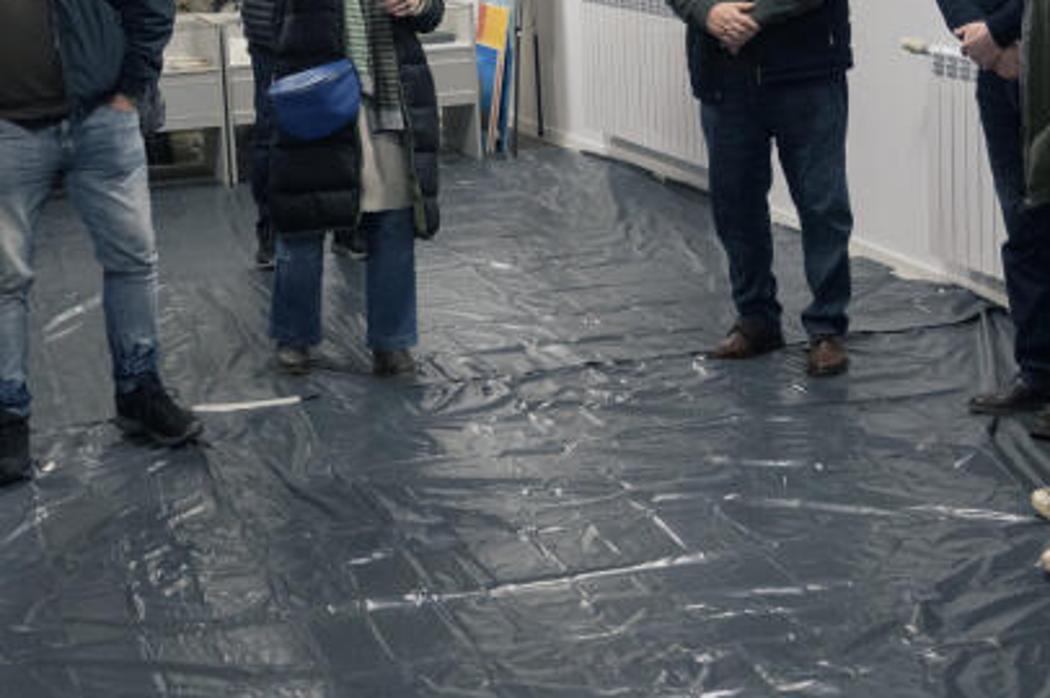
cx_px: 440
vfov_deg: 18.7
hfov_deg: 28.2
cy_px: 75
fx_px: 2085
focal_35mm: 72
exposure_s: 1/125
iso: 2500
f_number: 4
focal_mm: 21.5
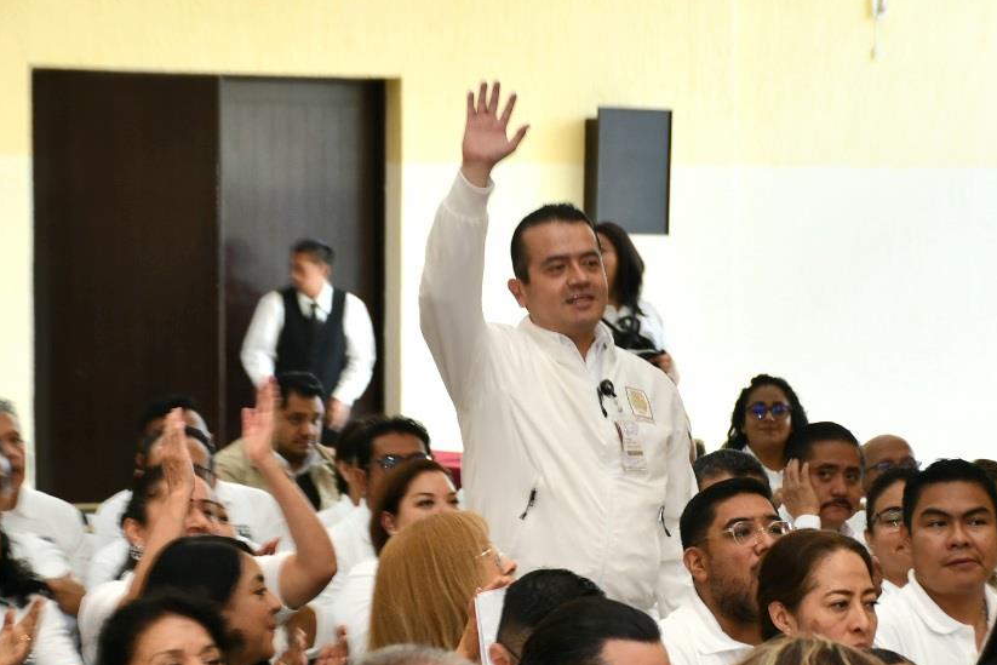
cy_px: 435
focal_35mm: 183
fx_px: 5069
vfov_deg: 7.5
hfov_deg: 11.2
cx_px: 514
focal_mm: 62
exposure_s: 1/60.2
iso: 360
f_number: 5
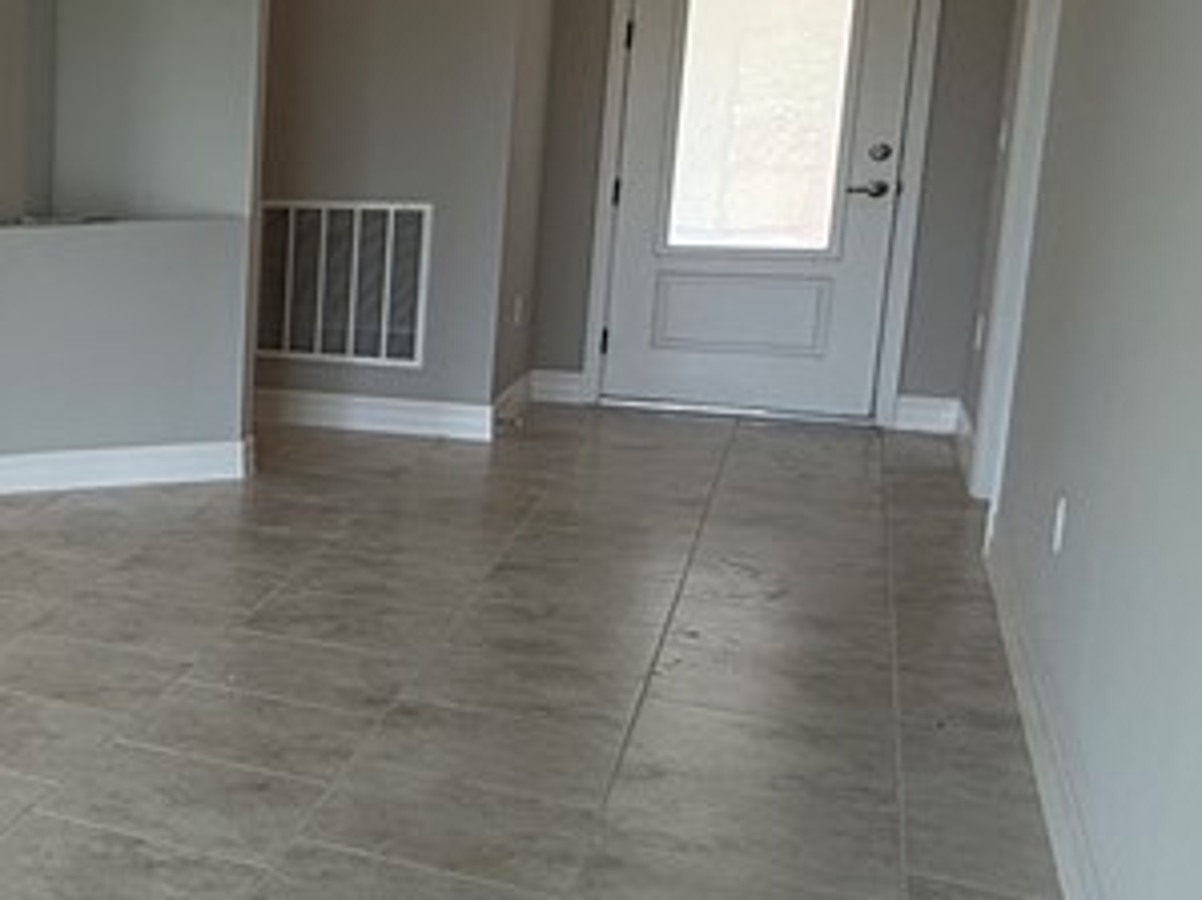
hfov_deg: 29.6
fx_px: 1666
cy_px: 386
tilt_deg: -10.1
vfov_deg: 30.2
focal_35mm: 48
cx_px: -450
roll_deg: +2.2
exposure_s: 1/120
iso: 80
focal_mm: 2.22
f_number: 2.2
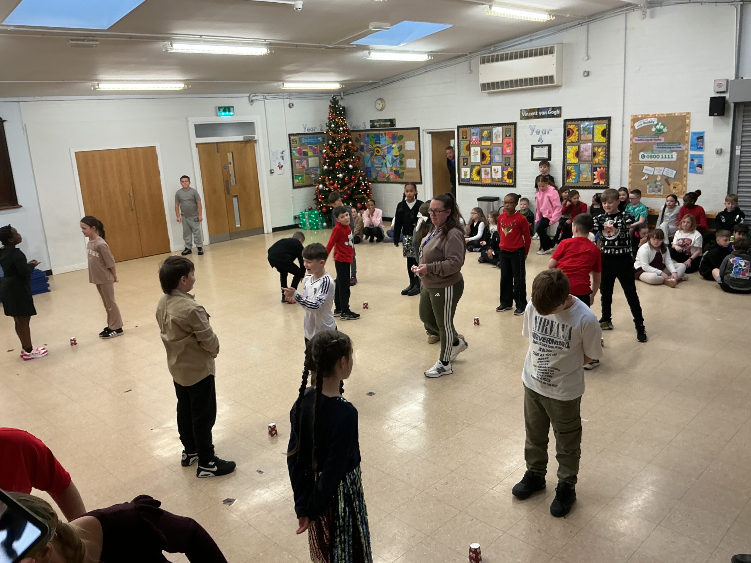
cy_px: 282
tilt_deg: -14.1
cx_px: 376
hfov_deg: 61.7
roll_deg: +3.8
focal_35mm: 29
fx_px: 629
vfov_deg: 48.2
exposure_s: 1/50
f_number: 1.8
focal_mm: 3
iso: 50
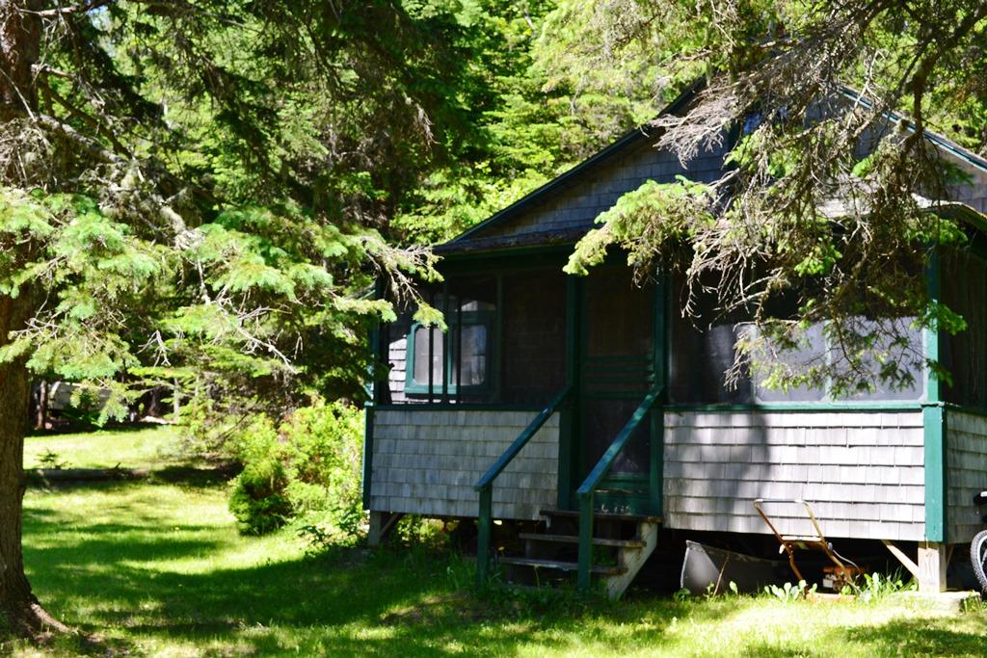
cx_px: 494
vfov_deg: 28.1
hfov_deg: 41.1
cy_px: 329
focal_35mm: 48
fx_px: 1316
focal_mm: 32
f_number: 9
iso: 400
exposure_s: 1/160
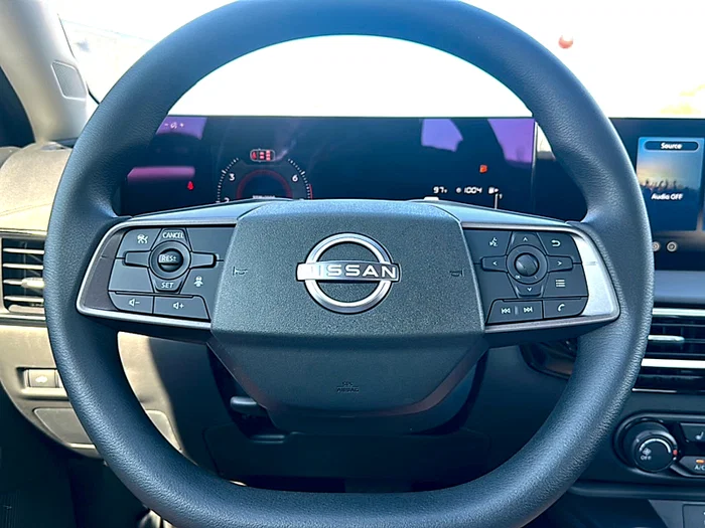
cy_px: 264
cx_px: 352
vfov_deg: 54.9
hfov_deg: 69.4
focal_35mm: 25
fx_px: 509
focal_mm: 6.86
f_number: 1.78
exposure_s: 1/155
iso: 64
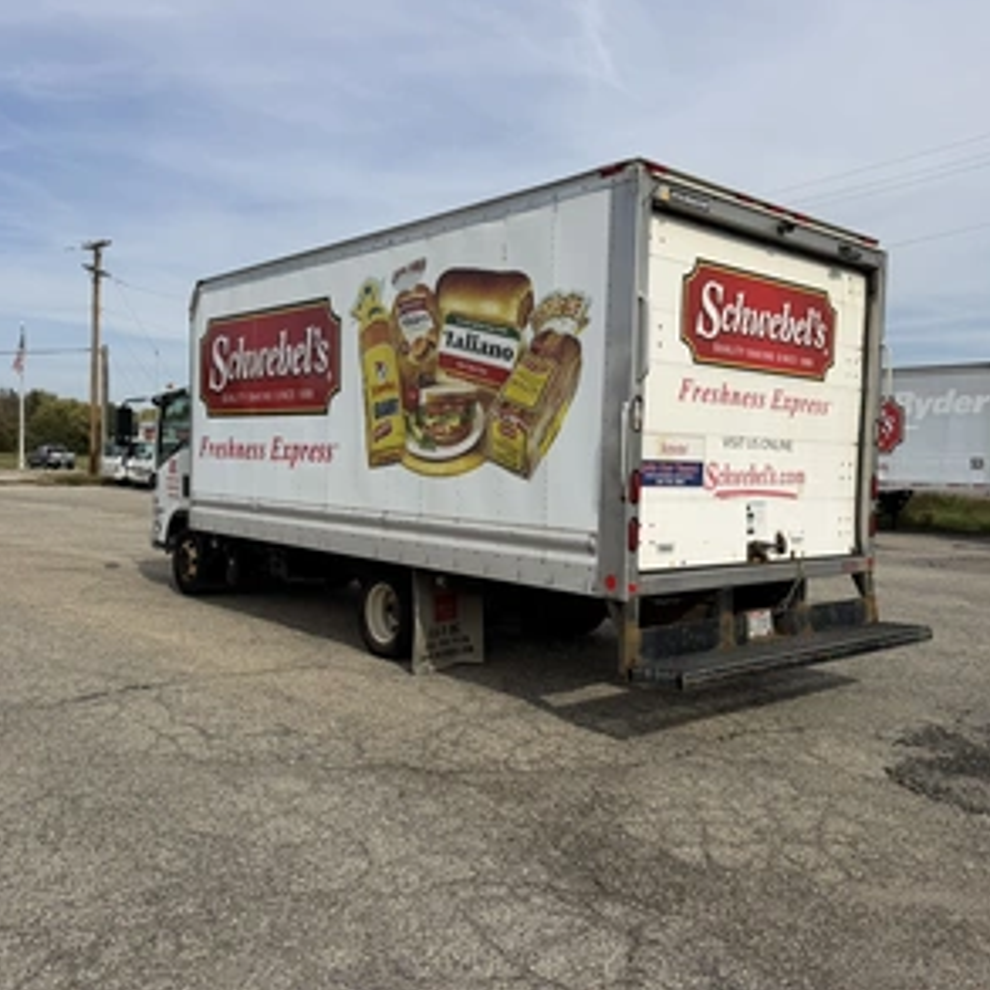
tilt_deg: -2.2
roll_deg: -3.9
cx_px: 534
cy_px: 490
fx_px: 938
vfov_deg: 55.6
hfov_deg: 55.6
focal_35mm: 29
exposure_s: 1/7353
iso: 80
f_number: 1.78
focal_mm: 6.76
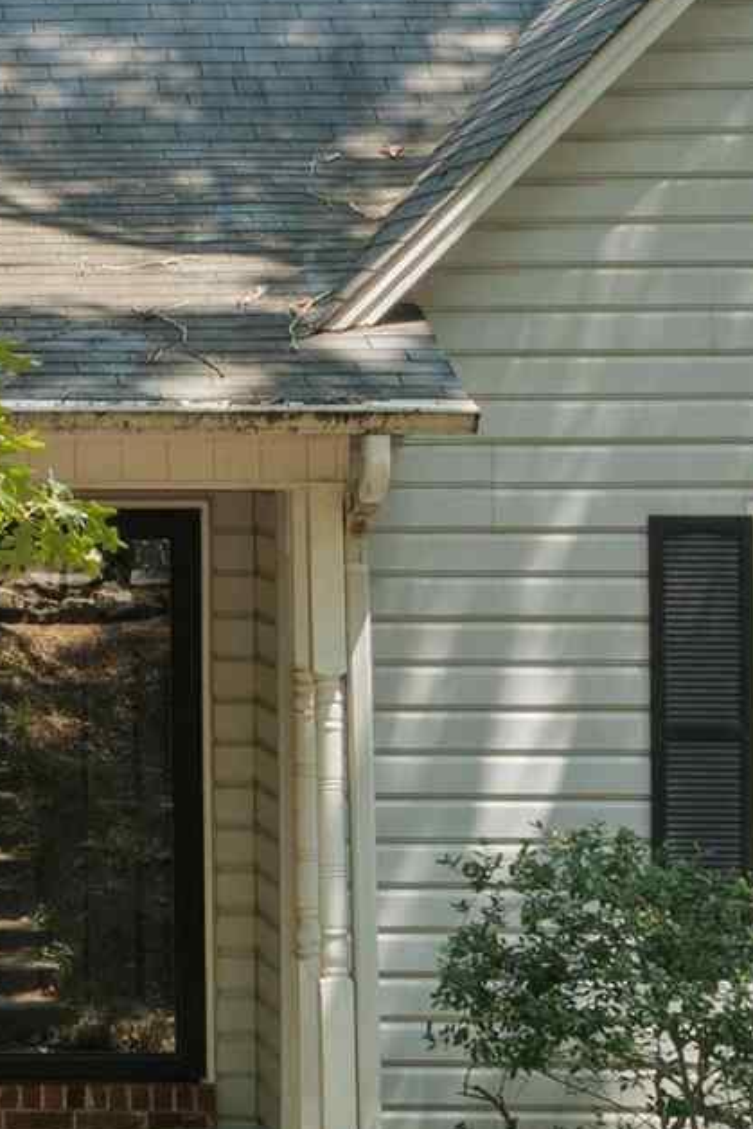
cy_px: 290
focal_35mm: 132
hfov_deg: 9.9
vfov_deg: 15.5
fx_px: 4139
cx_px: -516
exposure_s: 1/30
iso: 250
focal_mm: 18
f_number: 9
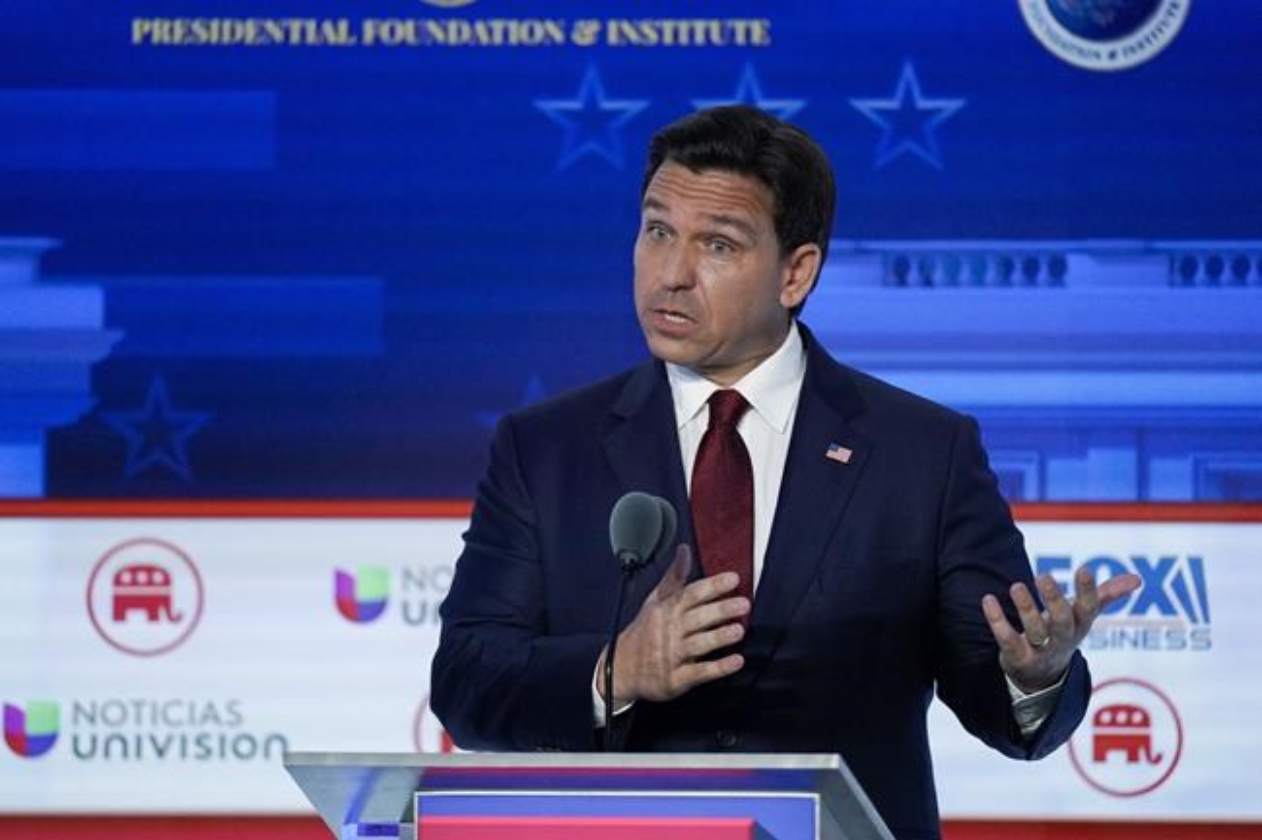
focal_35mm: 600
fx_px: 21027
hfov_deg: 3.4
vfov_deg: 2.3
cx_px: 631
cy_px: 420
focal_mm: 600
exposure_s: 1/800
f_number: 4
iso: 8000
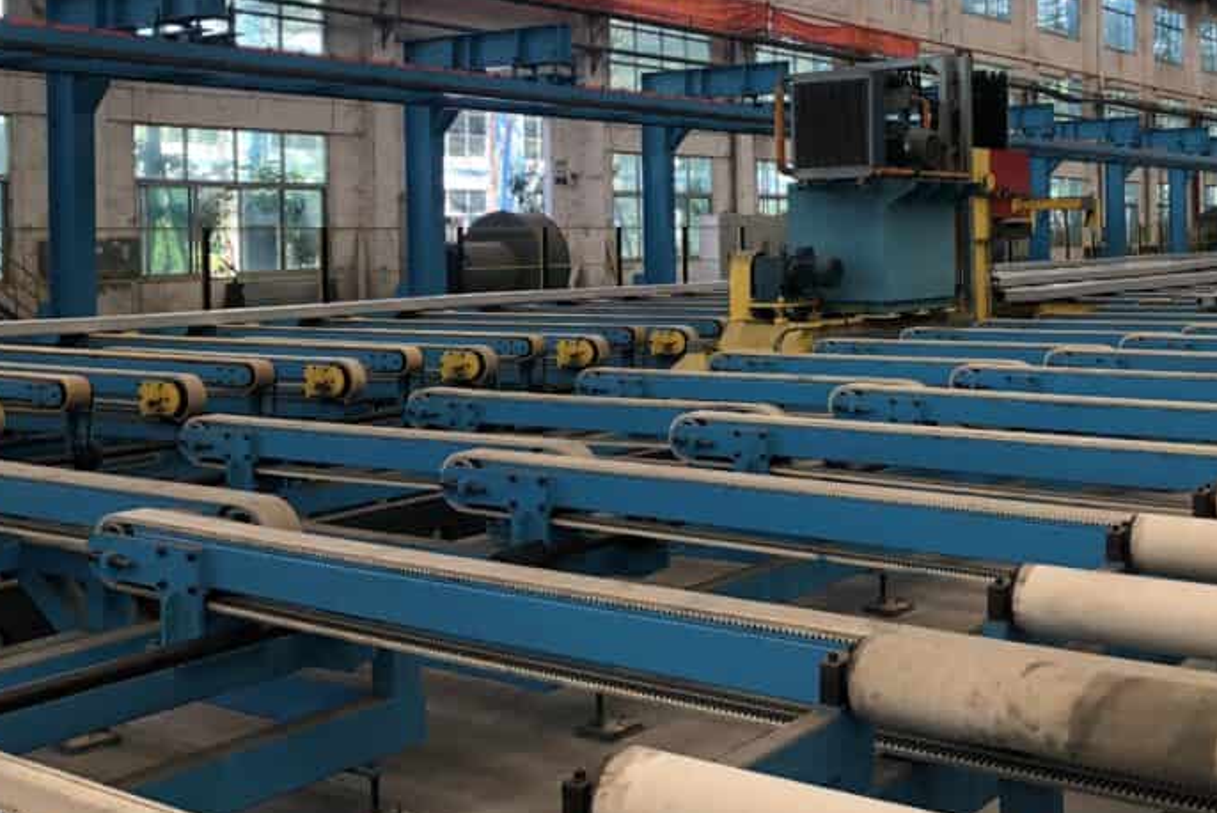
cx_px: 798
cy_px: 241
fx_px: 1522
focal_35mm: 45
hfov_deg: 43.1
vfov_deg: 29.6
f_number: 1.8
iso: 64
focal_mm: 3.99
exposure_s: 1/100
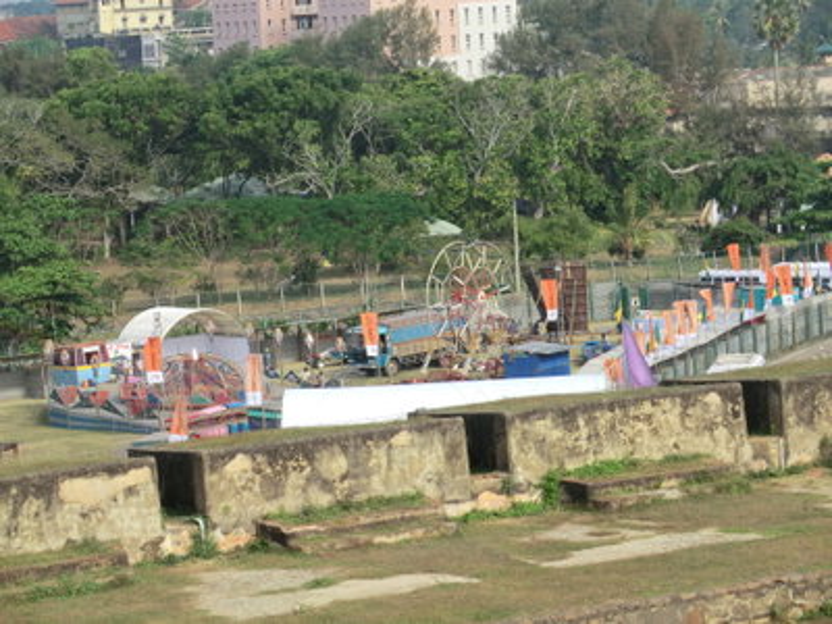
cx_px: 416
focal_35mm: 123
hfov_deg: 16.0
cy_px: 312
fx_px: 2956
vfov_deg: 12.0
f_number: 5.2
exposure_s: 1/320
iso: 80
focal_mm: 22
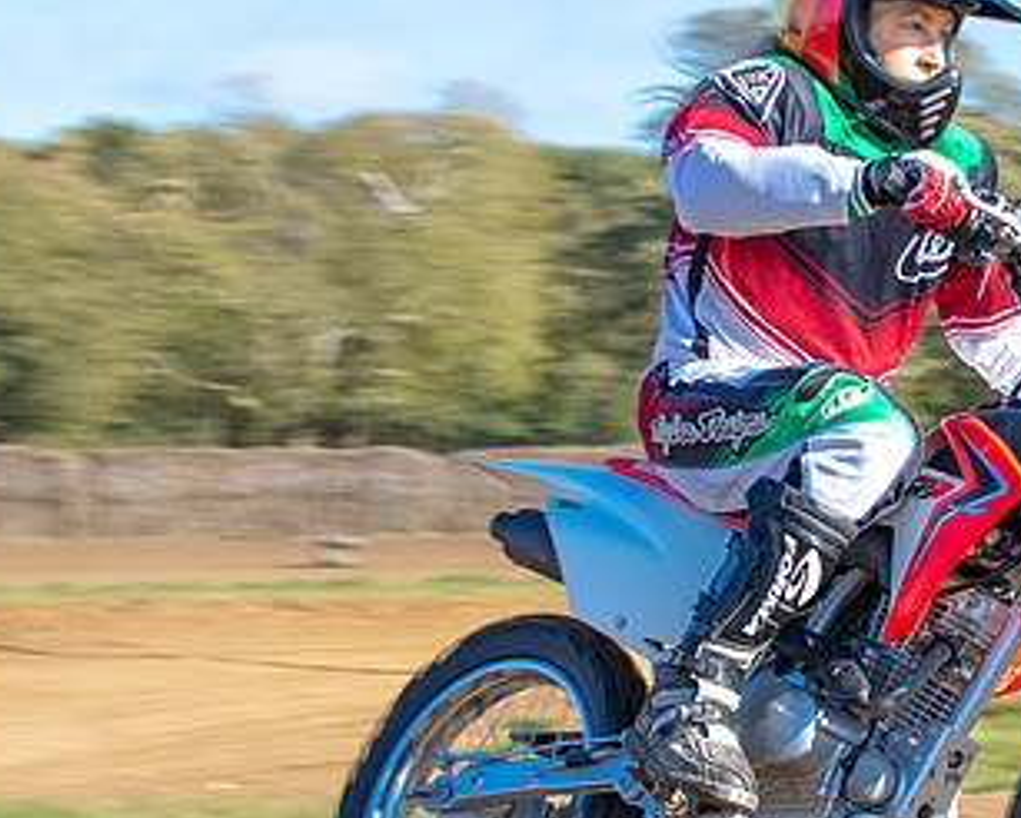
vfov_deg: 9.2
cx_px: 865
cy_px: 480
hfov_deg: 11.4
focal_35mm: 169
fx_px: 5110
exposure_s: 1/160
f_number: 8
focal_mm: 60
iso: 200
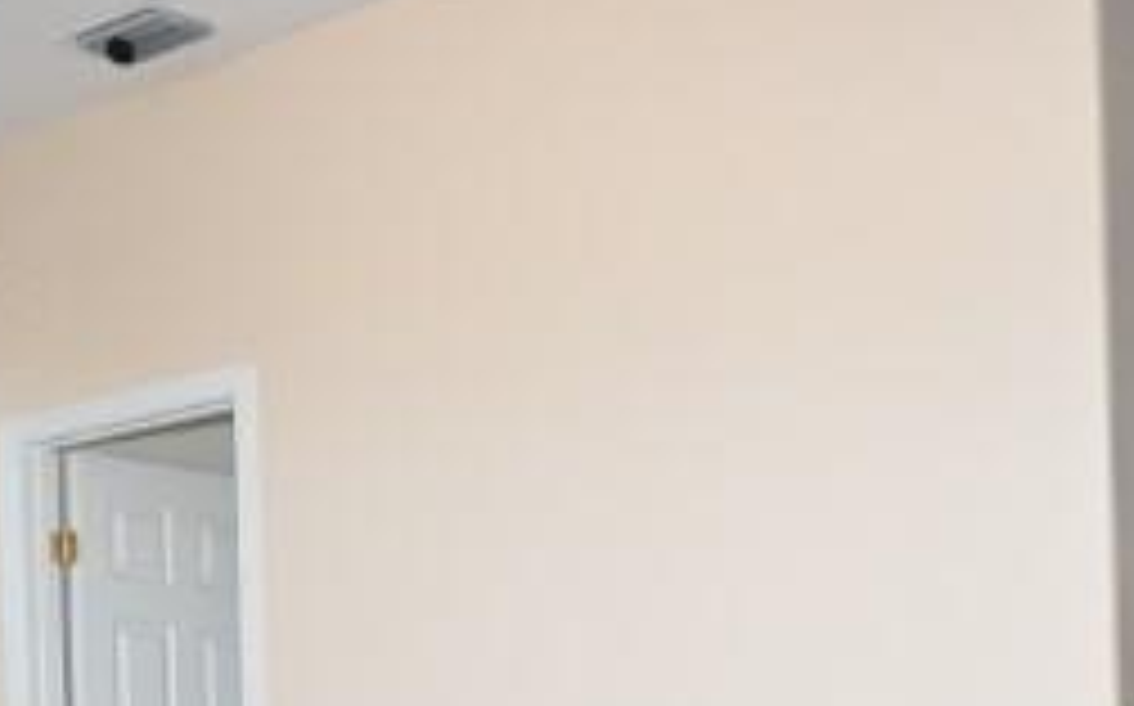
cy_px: 908
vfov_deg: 17.5
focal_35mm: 70
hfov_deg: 29.3
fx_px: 2161
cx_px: 436
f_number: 4
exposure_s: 1/60
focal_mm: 12
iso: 320
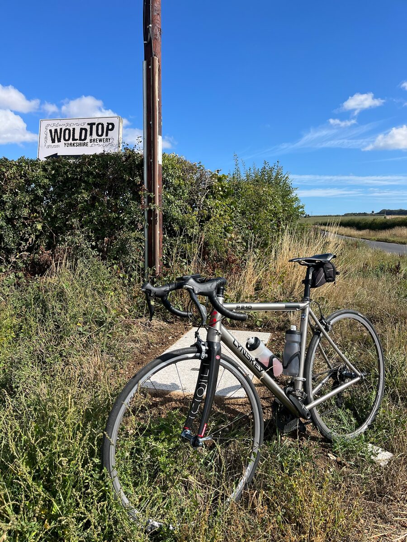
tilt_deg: -6.2
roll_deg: -0.7
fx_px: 408
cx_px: 204
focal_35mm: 26
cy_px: 271
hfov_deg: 53.1
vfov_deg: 67.3
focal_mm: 5.1
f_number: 1.6
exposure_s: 1/2755
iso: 50
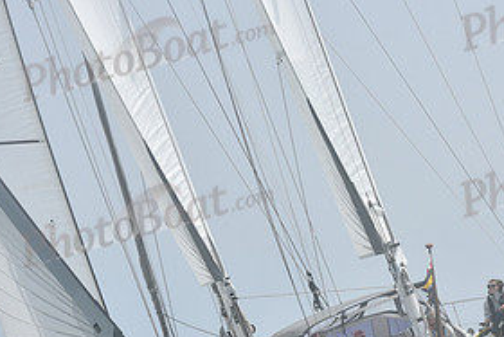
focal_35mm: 207
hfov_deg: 9.9
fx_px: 2899
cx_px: 369
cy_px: 289
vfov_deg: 6.6
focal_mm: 100
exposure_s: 1/800
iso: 320
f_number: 11
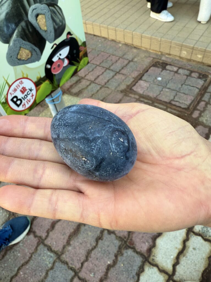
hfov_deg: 56.8
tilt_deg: -49.3
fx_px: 195
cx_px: 106
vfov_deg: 71.6
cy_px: 141
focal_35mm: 24
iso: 50
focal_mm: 2.22
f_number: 2.2
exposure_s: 1/99
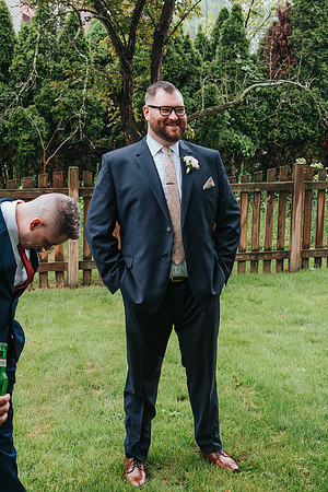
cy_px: 246
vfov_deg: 30.5
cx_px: 237
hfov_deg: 20.5
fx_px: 901
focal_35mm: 66
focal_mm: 44
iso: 400
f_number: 6.3
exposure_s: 1/160
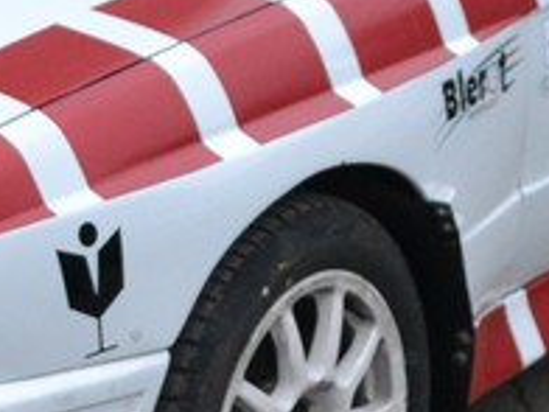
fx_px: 2395
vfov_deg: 9.7
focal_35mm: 151
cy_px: -83
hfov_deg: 13.0
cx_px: 112
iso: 1800
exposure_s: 1/500
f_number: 3.8
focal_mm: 20
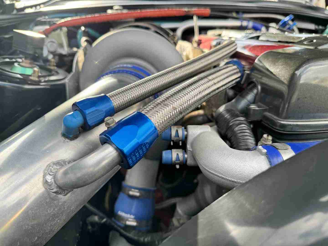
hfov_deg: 71.6
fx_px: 227
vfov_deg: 56.8
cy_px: 123
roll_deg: -1.0
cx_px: 164
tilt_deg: -23.8
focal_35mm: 24
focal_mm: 6.86
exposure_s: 1/145
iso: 64
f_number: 1.78
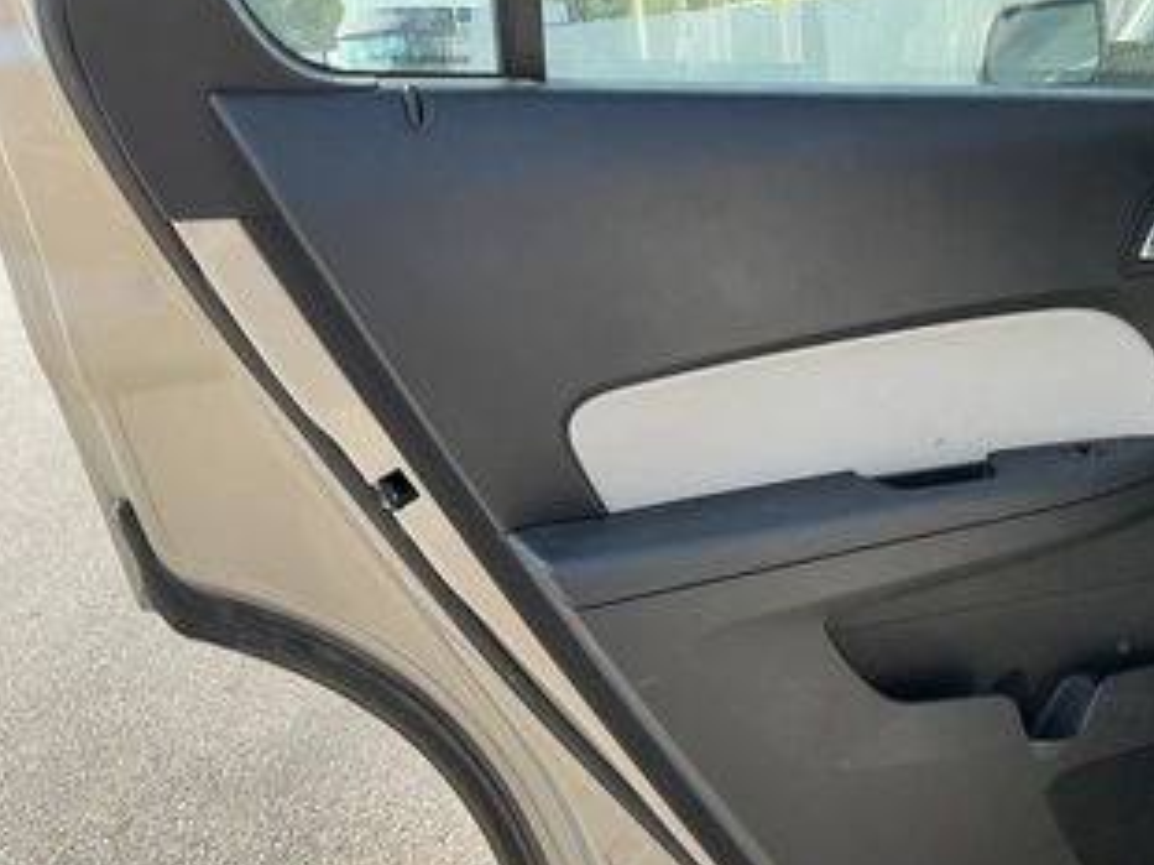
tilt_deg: -18.7
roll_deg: +6.1
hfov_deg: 50.8
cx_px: 731
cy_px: 520
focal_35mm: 36
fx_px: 1200
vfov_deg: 39.5
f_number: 1.8
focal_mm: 3
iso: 25
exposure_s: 1/355
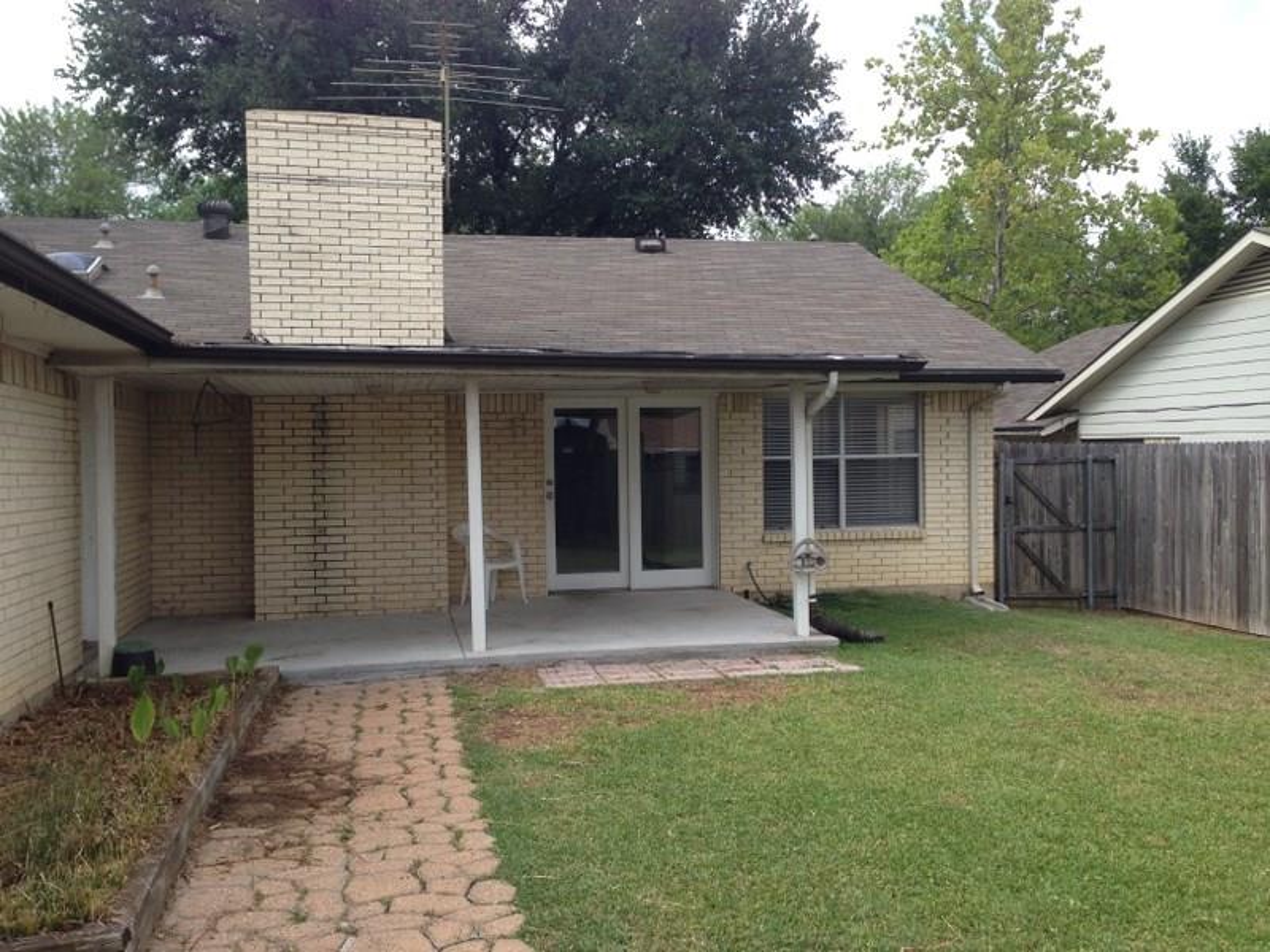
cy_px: 476
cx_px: 635
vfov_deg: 42.9
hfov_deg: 55.4
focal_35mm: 33
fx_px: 1211
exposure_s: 1/471
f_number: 2.4
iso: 50
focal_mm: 4.12
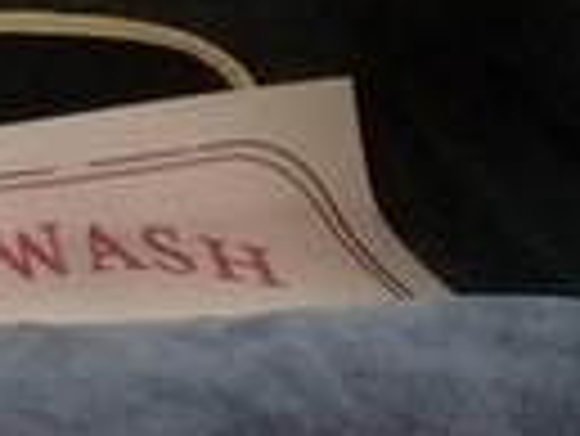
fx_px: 2667
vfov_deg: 8.8
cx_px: -764
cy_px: -452
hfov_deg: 10.8
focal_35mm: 159
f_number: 2.2
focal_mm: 3.3
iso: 160
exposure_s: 1/33
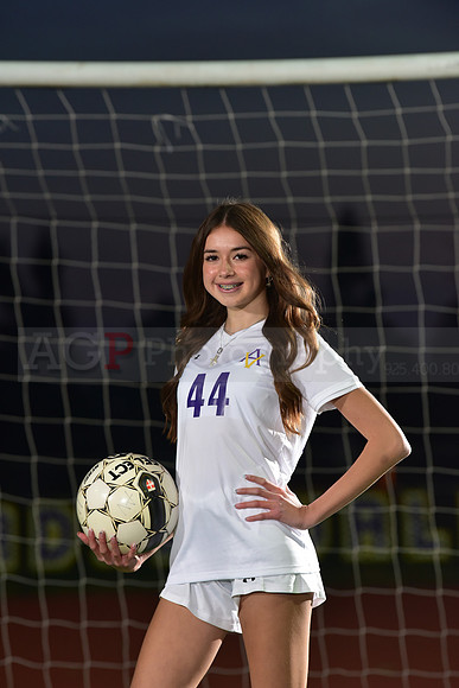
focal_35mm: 200
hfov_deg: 6.9
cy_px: 344
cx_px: 230
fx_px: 3822
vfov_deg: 10.3
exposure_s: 1/160
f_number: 5
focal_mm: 200
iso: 1250
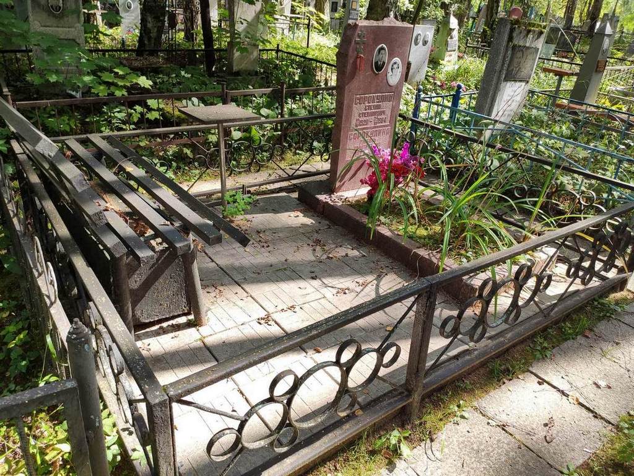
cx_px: 317
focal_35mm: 26
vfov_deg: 53.1
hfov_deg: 67.3
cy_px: 238
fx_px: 476
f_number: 1.75
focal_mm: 4.77
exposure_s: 1/201
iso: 112
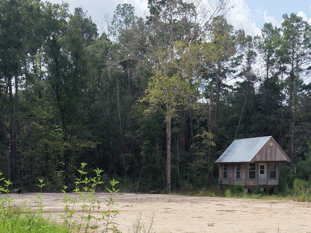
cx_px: 126
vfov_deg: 23.0
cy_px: 214
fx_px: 557
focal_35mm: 62
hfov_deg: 31.1
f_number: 1.8
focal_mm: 8.67
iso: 350
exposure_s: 1/3000
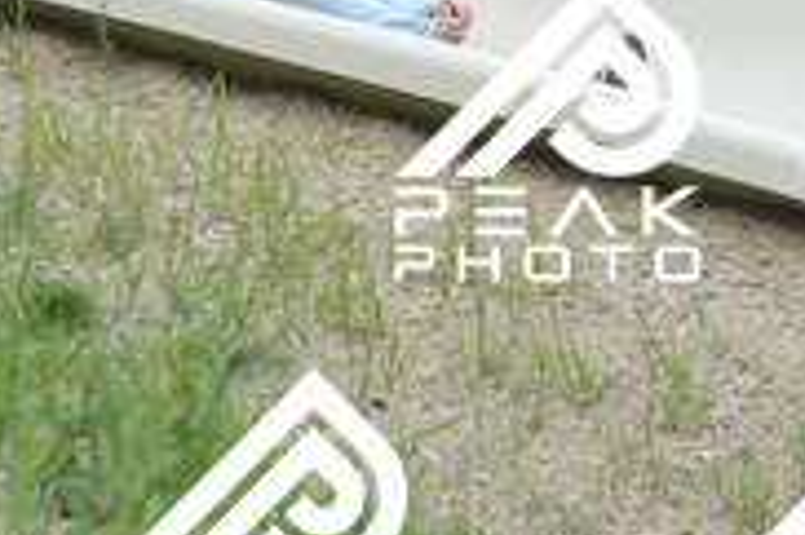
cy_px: 95
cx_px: 566
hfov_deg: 4.8
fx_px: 9584
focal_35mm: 429
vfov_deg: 3.2
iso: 400
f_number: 6.3
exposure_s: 1/640
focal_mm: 195
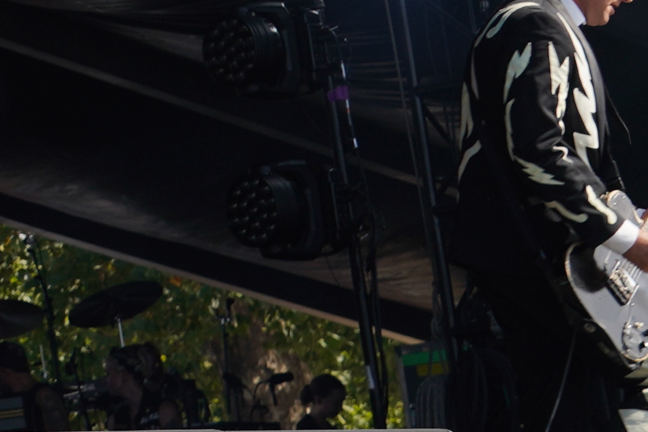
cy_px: -453
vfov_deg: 5.9
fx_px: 4067
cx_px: -1047
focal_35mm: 226
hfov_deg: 8.2
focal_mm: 42
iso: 100
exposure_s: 1/200
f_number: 8
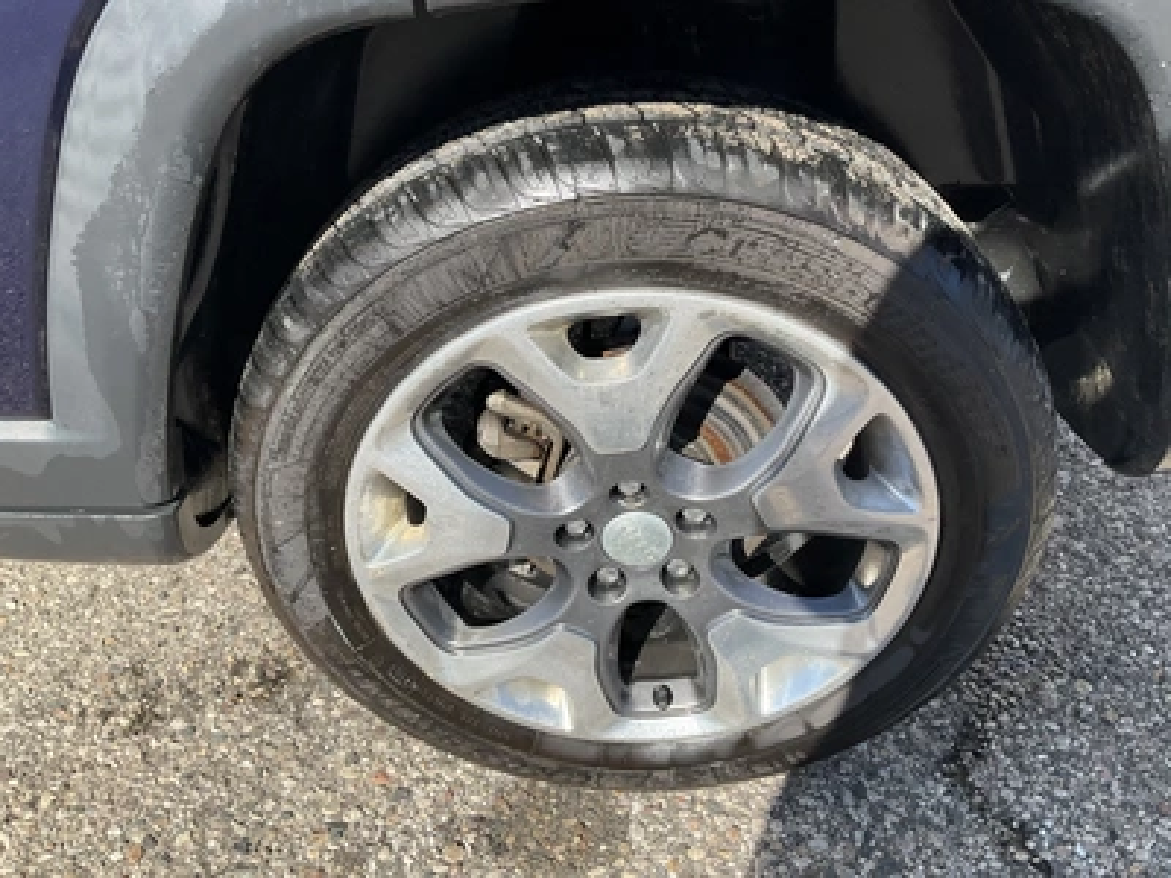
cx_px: 586
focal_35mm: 29
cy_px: 439
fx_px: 981
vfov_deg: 48.2
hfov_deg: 61.7
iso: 25
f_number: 1.8
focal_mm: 3
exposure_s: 1/770
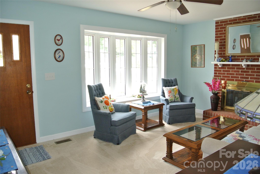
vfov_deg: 48.0
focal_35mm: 27
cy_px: 87
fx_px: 195
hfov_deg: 67.3
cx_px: 130
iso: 320
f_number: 3.5
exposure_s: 1/60
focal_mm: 10
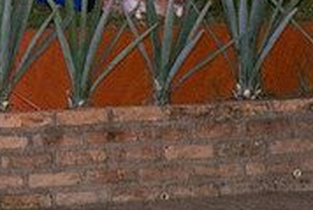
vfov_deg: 5.3
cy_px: -79
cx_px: -134
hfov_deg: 7.9
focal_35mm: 257
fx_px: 2236
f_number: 6
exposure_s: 1/160
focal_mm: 79
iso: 2000
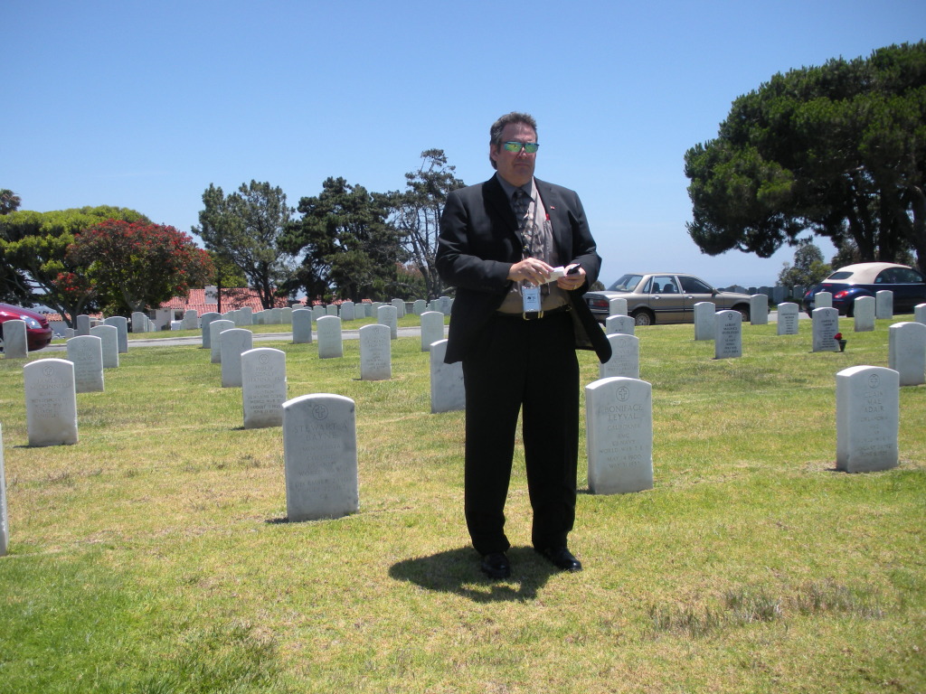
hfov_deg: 51.4
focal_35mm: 36
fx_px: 963
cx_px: 463
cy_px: 347
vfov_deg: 39.7
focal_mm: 6.3
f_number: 3.5
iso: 64
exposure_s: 1/583
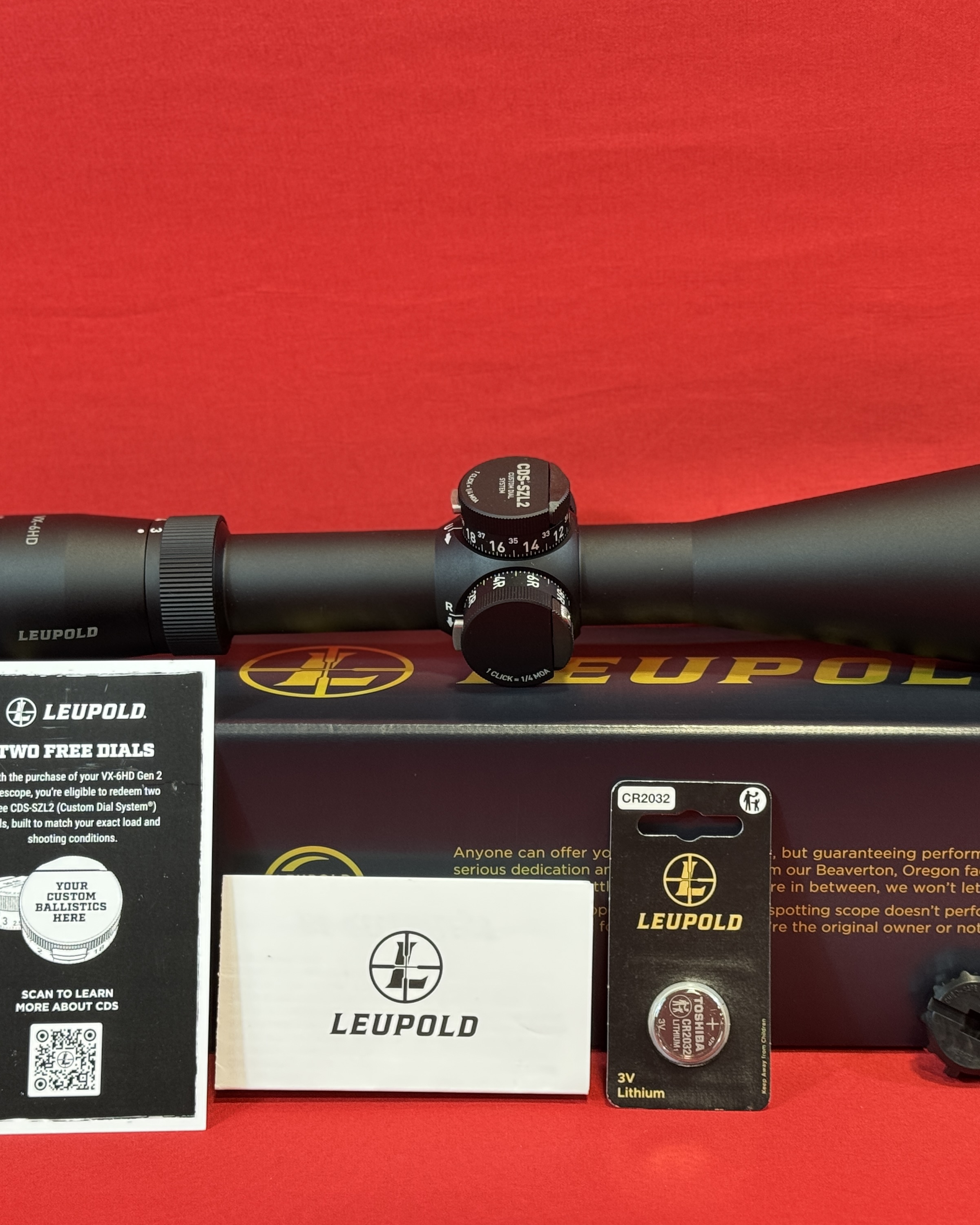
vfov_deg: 30.0
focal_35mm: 63
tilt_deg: -16.3
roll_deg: -0.2
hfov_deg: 24.2
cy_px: 612
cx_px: 555
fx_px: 2284
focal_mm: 6.76
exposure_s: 1/60
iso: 125
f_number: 1.78
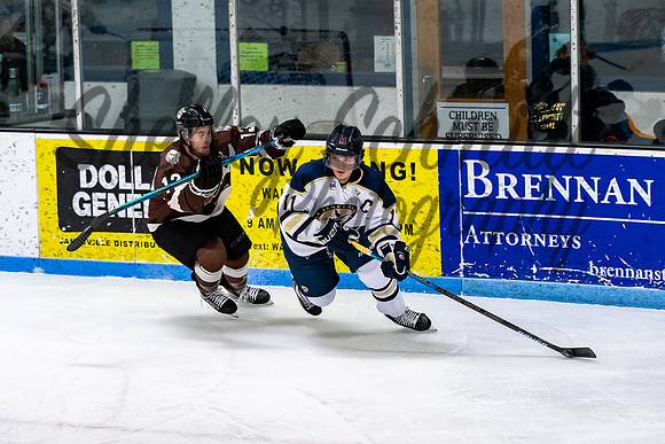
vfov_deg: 8.0
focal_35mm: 173
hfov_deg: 11.9
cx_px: 350
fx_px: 3187
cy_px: 218
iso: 1600
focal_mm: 80
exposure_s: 1/800
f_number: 3.2
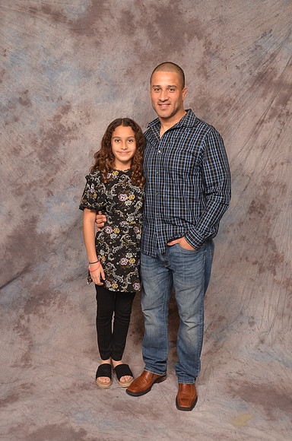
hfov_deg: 35.3
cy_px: 220
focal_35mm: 38
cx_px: 146
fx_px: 458
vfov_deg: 51.4
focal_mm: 25
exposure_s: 1/60
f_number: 5.6
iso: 200
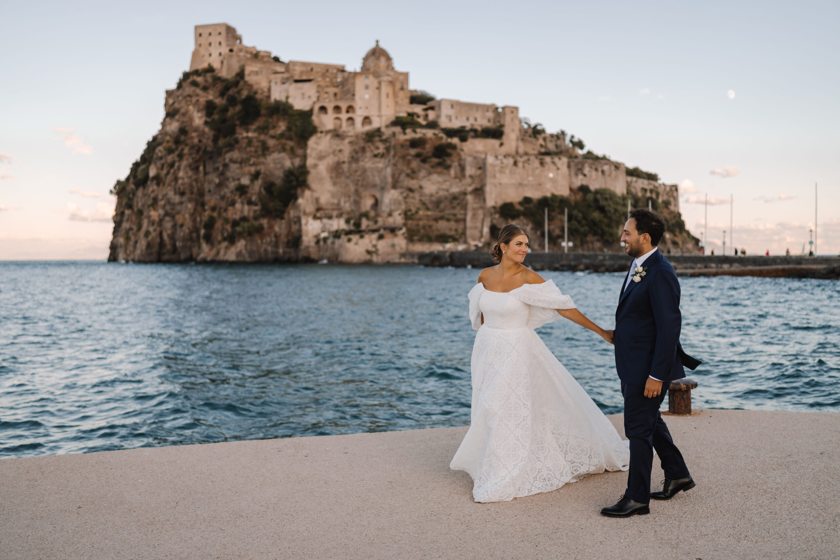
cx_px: 420
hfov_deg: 54.4
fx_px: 817
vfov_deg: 37.9
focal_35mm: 35
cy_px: 280
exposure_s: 1/640
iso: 100
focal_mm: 35
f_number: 1.6
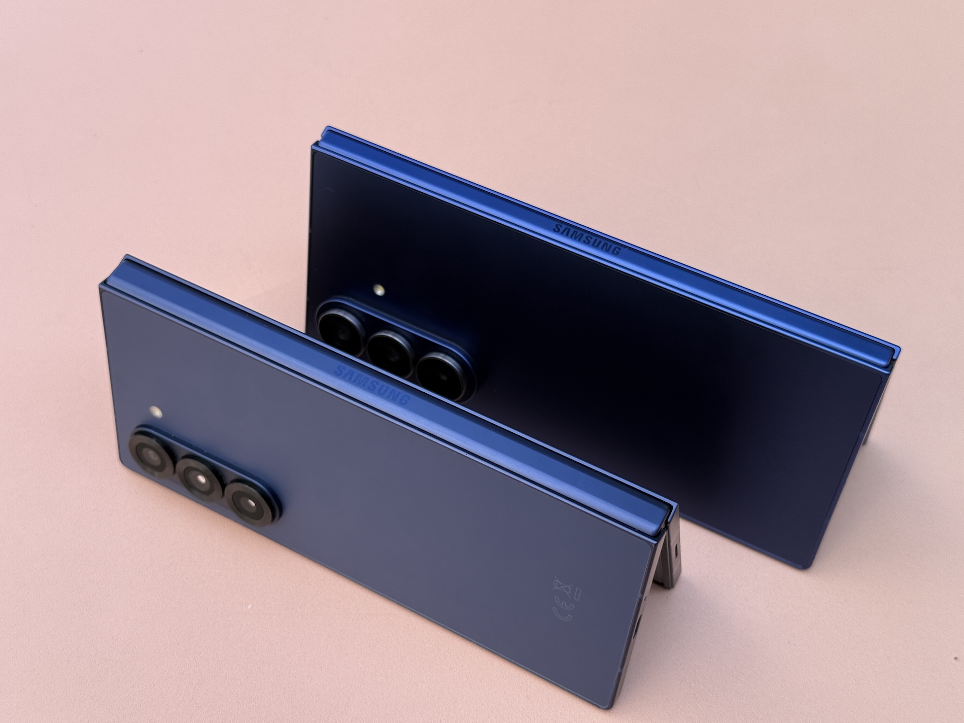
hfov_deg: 39.7
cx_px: 482
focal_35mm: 48
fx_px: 1337
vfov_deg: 30.3
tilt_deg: -55.6
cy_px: 362
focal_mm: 6.76
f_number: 1.78
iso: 64
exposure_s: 1/1285
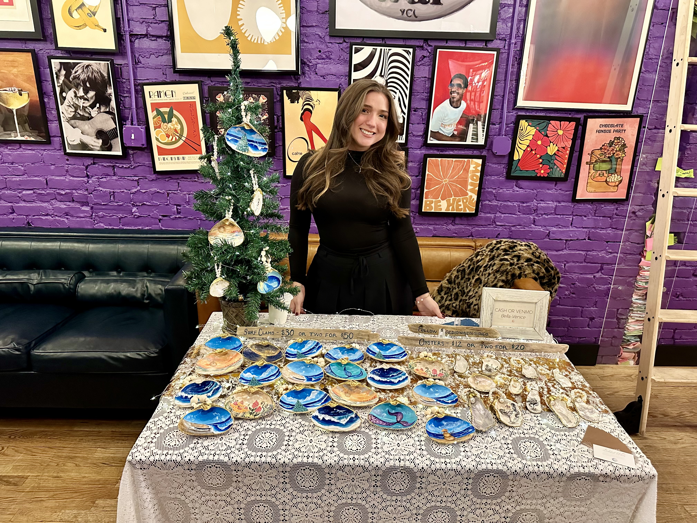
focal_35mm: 24
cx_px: 348
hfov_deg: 71.6
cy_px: 262
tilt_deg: -18.1
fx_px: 483
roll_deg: -1.8
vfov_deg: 56.8
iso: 800
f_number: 1.78
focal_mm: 6.86
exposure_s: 1/47
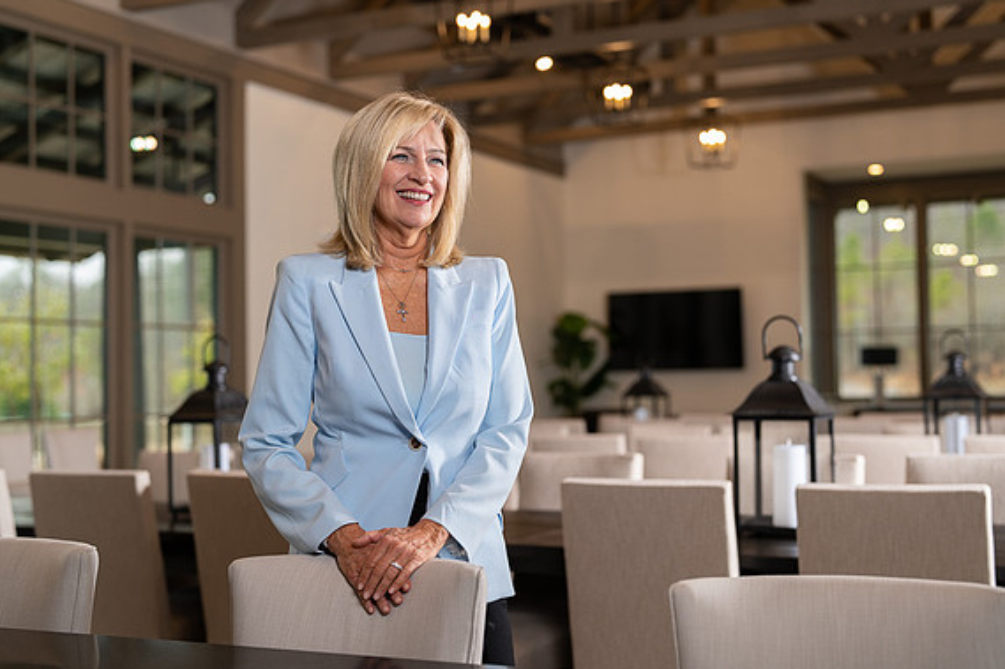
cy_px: 331
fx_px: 1423
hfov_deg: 38.9
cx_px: 496
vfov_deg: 26.5
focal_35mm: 51
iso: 250
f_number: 2.2
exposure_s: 1/160
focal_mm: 50
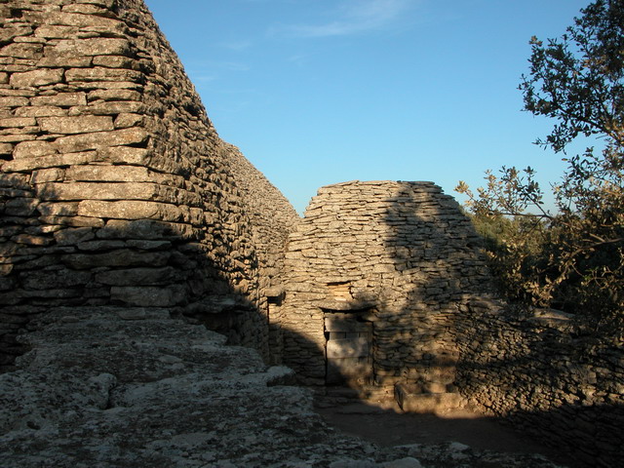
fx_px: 631
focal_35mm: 35
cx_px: 312
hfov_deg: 52.6
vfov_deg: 40.7
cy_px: 234
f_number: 5.6
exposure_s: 1/312
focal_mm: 8.9
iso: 100
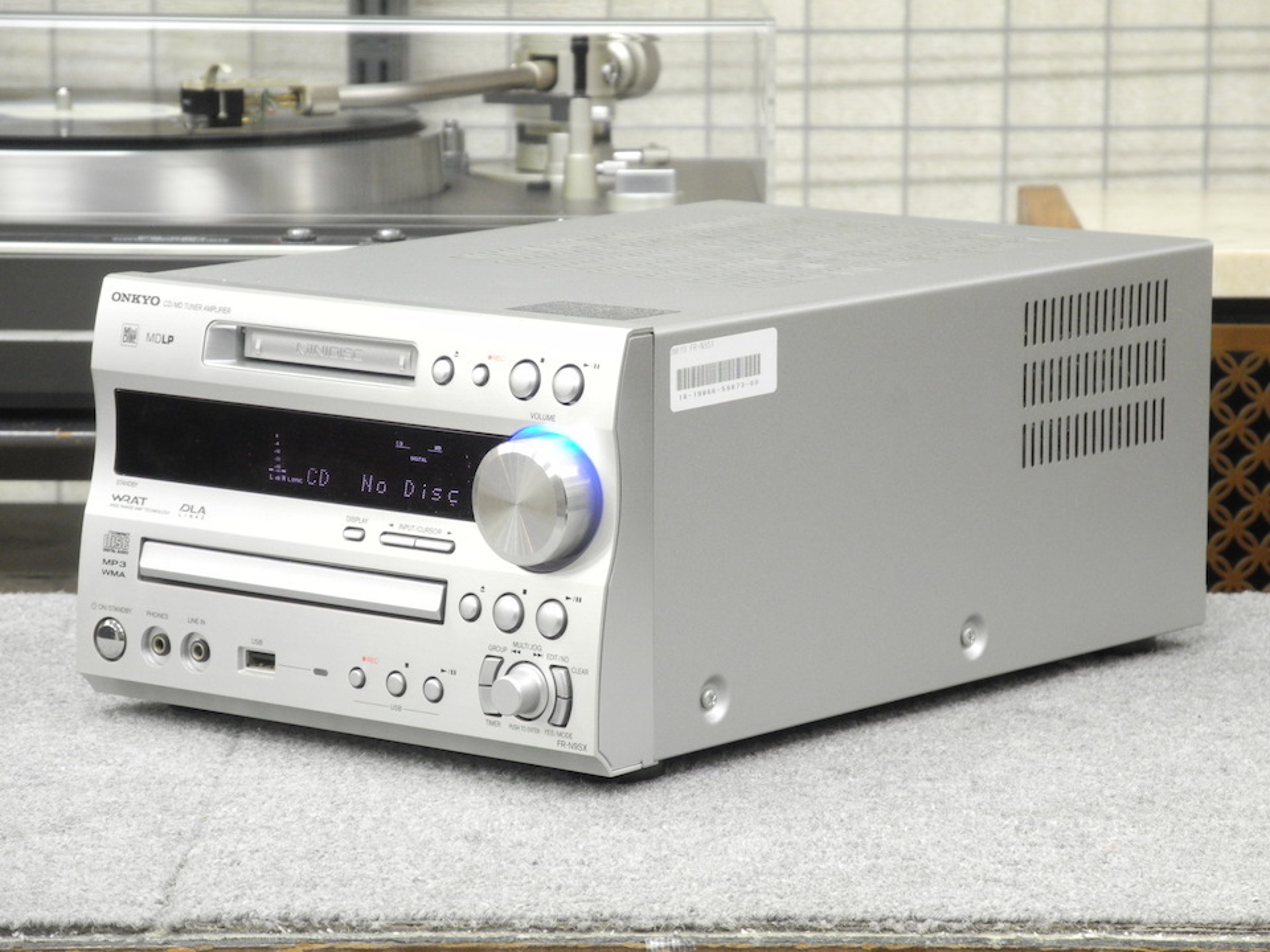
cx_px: 635
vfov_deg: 9.7
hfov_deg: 12.9
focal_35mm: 153
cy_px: 476
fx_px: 5613
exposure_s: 1/12.7
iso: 400
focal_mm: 32.6
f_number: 5
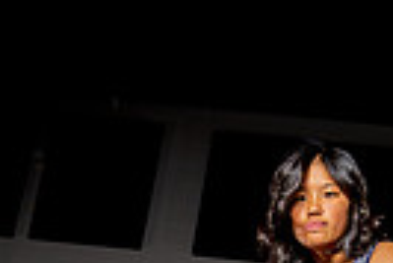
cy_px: 647
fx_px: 885
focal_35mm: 81
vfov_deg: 12.7
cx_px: 219
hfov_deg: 25.0
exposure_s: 1/250
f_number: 5.6
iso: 320
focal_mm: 24
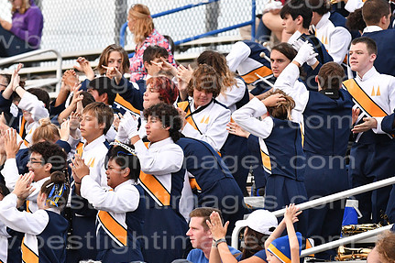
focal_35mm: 606
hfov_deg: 3.4
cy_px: 102
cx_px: 148
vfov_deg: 2.3
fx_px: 6646
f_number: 5.6
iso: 3200
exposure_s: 1/800
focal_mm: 300
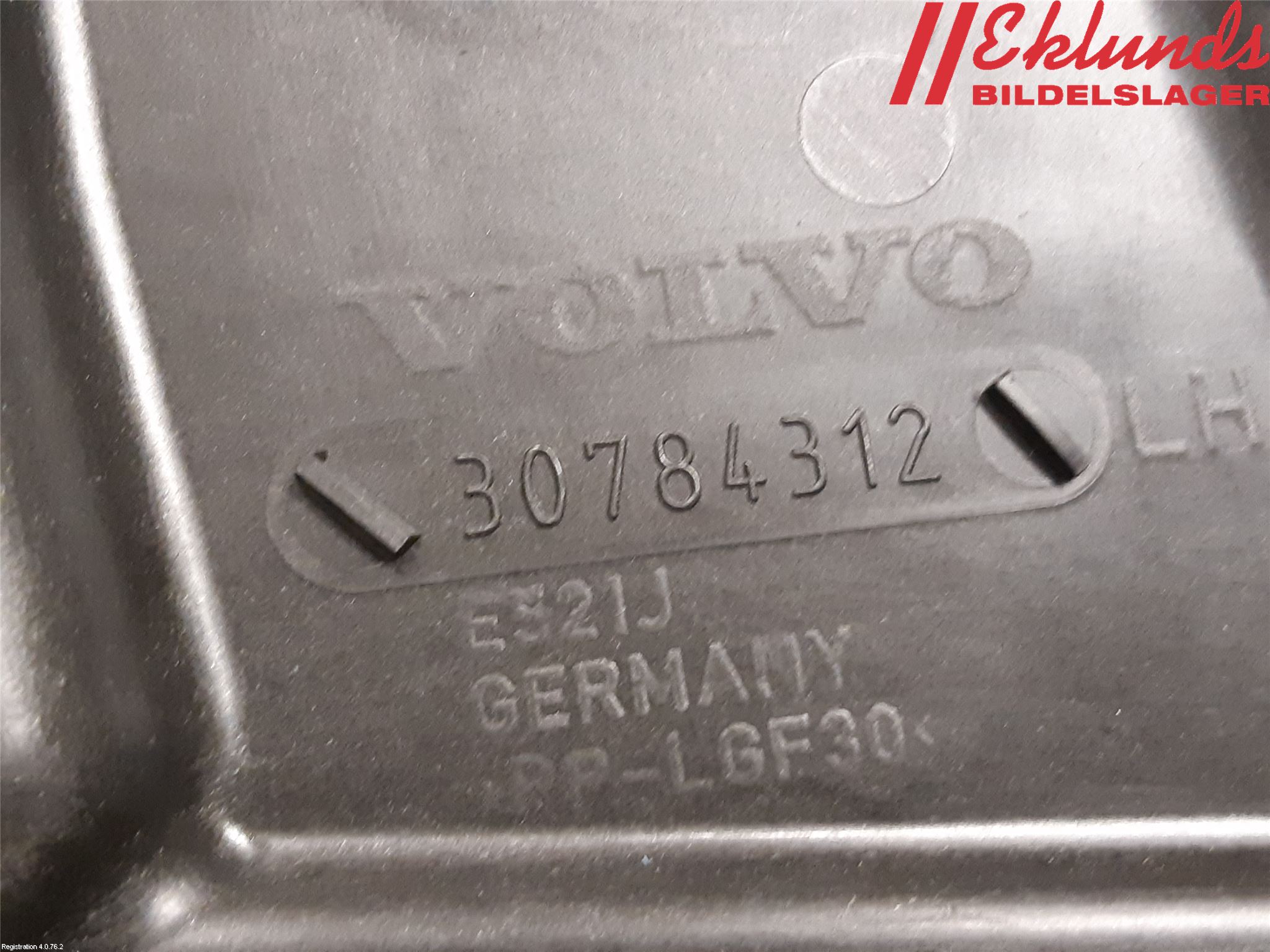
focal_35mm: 26
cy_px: 476
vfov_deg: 53.1
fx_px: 954
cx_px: 635
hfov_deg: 67.3
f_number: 1.7
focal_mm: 3.93
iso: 400
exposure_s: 1/25
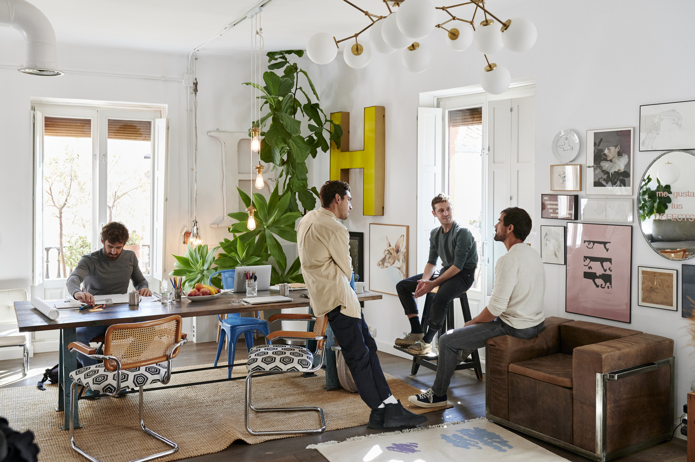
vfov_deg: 37.8
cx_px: 348
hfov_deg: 54.5
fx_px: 675
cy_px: 231
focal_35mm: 35
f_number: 4
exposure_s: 1/500
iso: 1600
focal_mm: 35
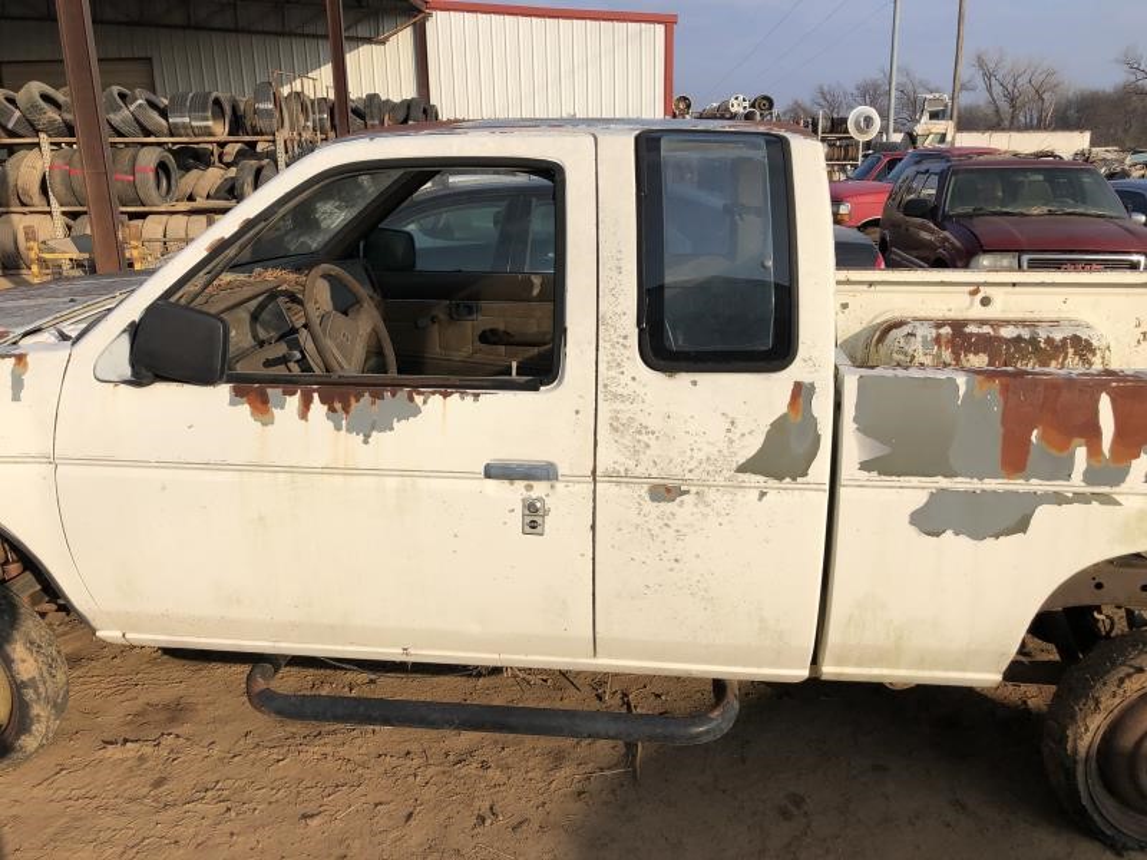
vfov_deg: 49.7
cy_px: 430
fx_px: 928
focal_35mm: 28
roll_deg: -0.5
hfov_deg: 63.4
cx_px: 574
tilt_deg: -14.8
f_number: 1.8
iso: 25
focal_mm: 3.99
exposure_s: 1/2825
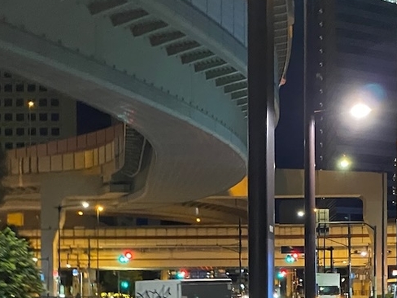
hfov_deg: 30.2
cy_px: 291
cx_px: 229
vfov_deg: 22.2
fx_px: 734
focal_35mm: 64
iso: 800
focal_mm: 4.25
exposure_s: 1/25
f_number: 1.8
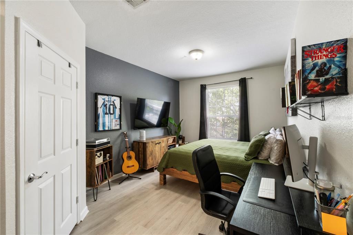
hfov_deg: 100.4
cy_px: 118
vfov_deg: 77.3
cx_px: 176
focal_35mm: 15
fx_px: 147
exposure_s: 1/1.67
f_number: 18
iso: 320
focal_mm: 10
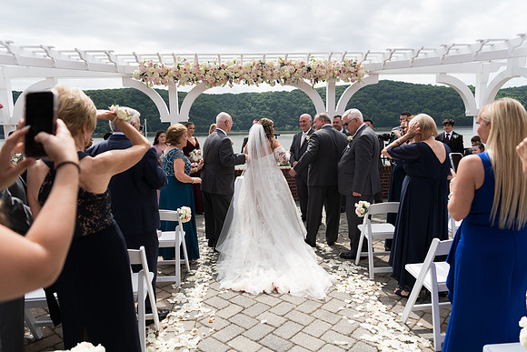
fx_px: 356
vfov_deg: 52.6
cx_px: 264
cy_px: 176
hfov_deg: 73.1
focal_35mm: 24
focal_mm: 24
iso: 64
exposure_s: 1/1600
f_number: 2.8
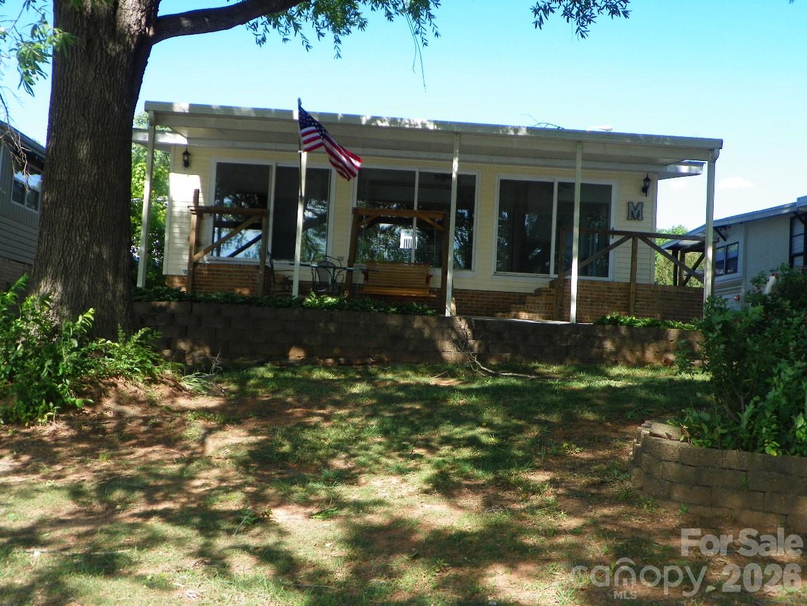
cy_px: 303
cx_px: 404
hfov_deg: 43.9
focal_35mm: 43
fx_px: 1002
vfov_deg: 33.6
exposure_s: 1/250
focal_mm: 7.6
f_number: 3.2
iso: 64
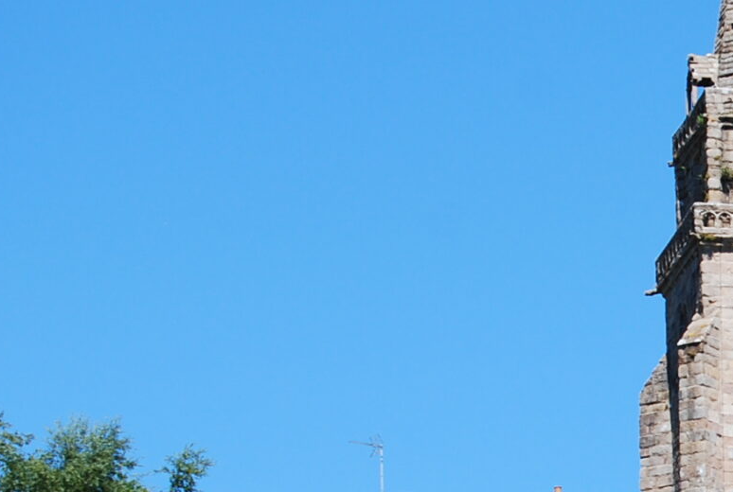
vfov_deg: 5.6
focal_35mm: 248
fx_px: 5061
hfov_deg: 8.1
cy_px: 480
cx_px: 1140
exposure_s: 1/200
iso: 100
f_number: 7.1
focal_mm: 50
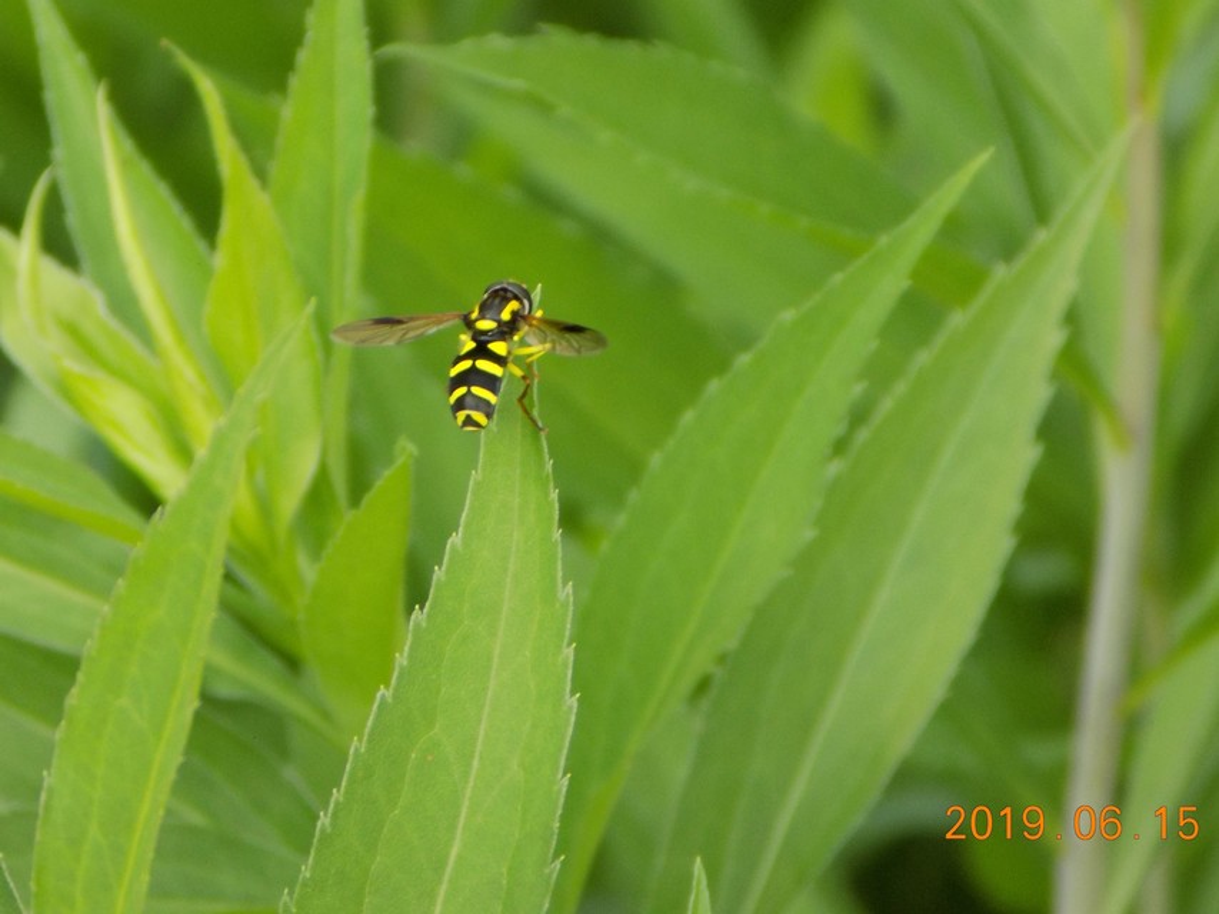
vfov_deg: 5.7
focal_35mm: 259
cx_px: 610
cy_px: 457
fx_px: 9122
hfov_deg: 7.6
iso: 100
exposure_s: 1/30
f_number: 5.7
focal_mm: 46
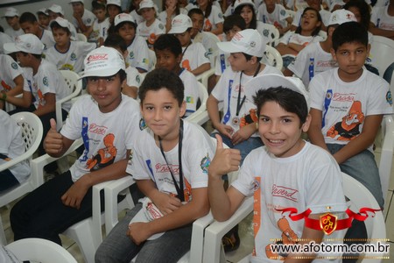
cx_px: 197
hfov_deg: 53.1
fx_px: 394
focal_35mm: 36
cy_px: 132
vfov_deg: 36.9
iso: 1600
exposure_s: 1/125
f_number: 3.8
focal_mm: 24
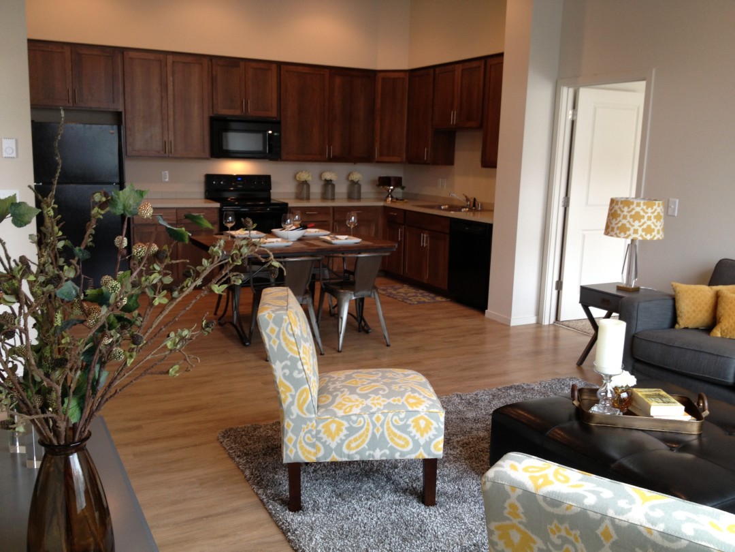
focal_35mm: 35
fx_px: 743
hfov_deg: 52.6
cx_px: 368
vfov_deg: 40.7
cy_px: 276
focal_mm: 4.28
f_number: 2.4
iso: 80
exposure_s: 1/20
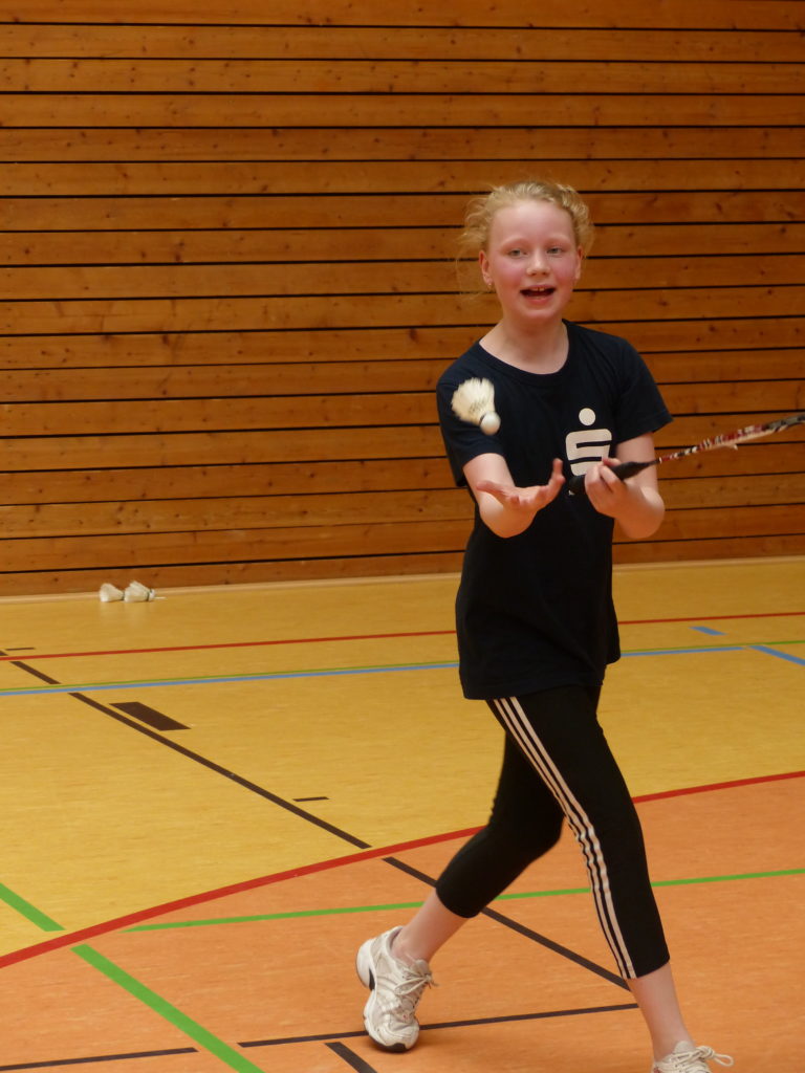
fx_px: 3690
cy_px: 536
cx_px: 402
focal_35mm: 119
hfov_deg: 12.5
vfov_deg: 16.6
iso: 320
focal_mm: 21.4
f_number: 2.8
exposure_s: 1/250
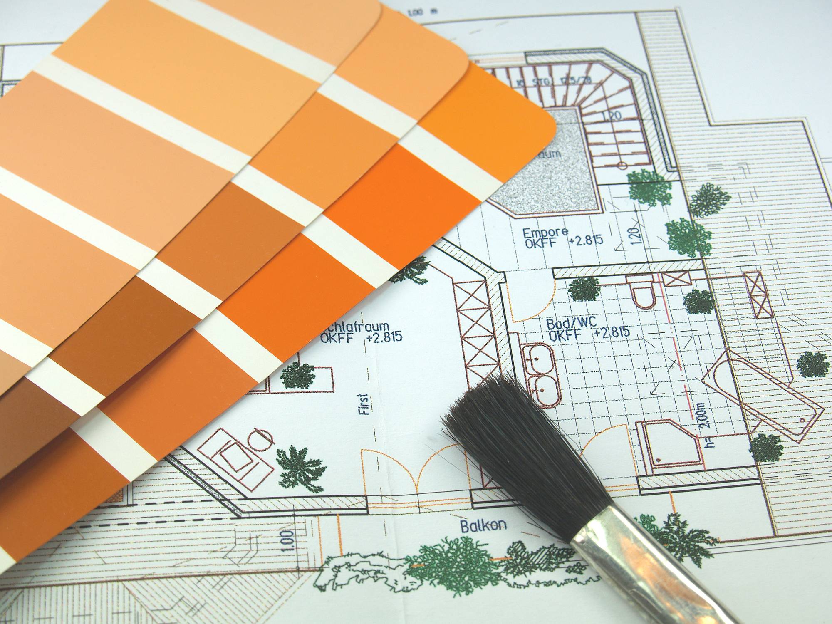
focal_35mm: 66
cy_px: 312
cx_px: 416
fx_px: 1586
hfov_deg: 29.4
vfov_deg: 22.3
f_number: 8
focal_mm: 33
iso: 100
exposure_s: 1/125
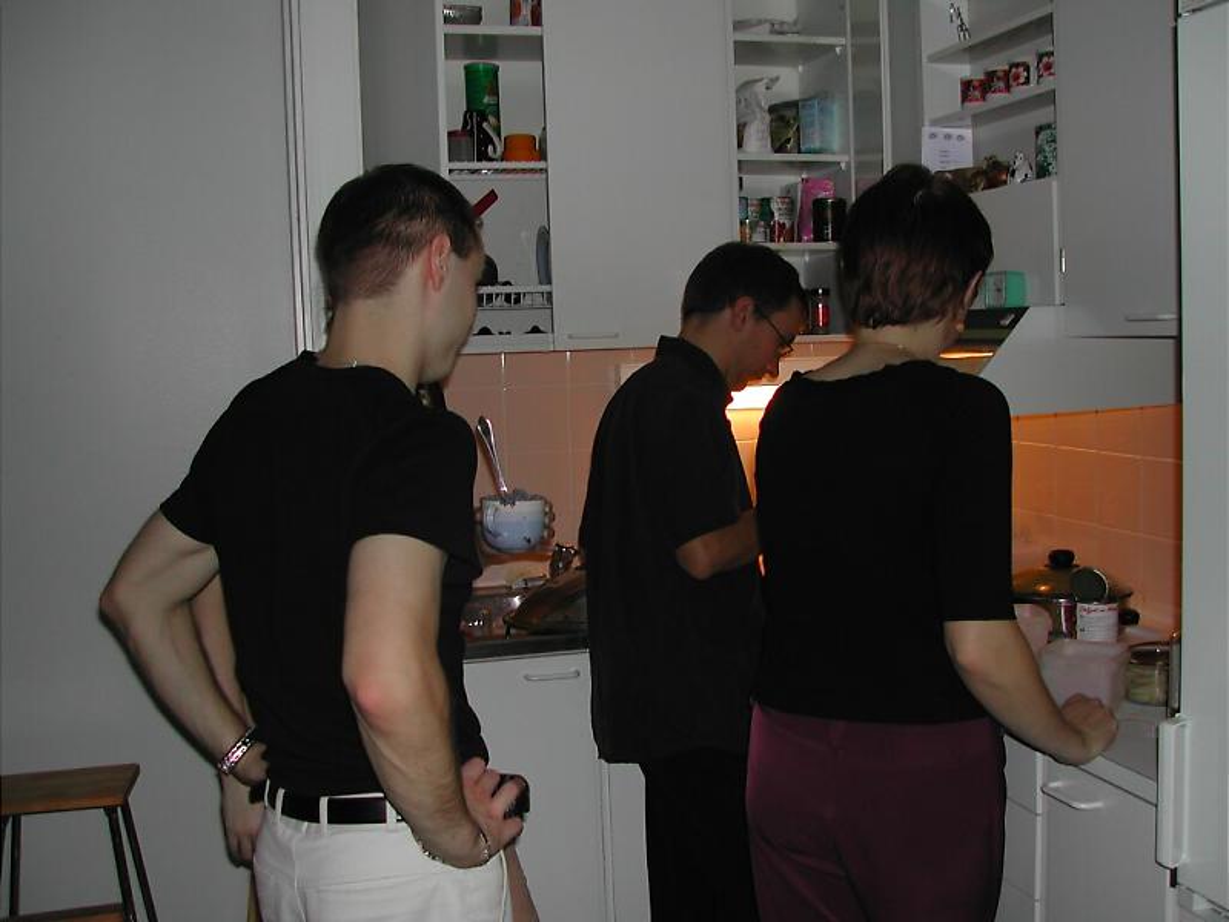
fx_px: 1349
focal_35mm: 38
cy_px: 461
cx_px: 614
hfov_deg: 49.0
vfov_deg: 37.7
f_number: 2.8
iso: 100
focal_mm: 8
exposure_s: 1/60
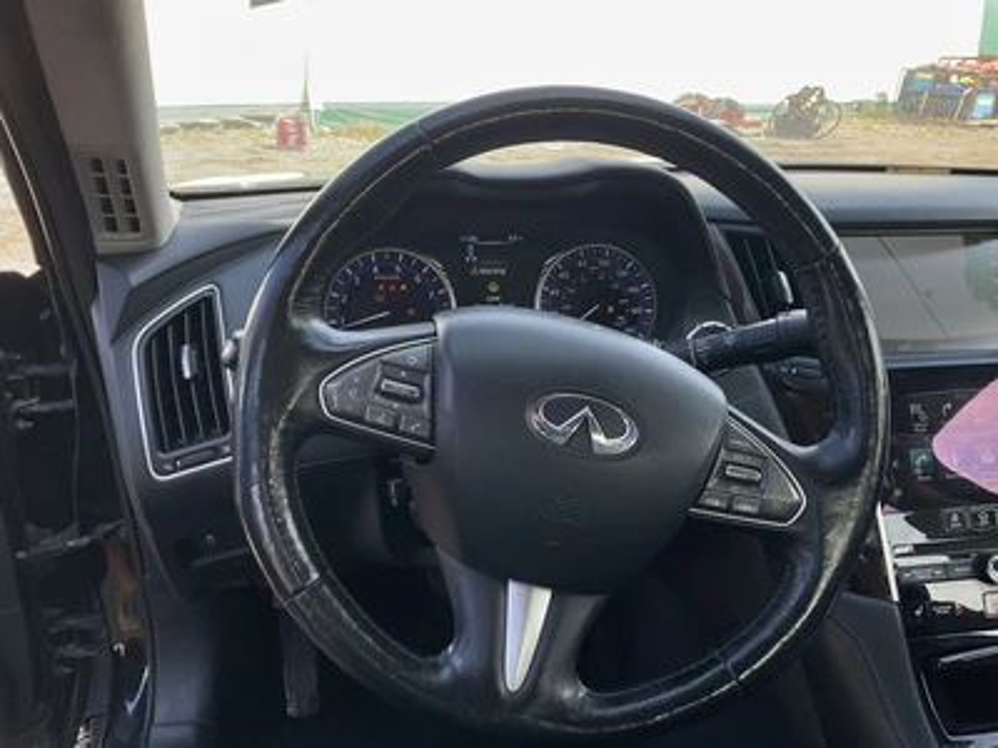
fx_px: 836
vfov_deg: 48.2
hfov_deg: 61.7
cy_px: 374
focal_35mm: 29
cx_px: 499
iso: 20
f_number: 1.8
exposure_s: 1/201
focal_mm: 3
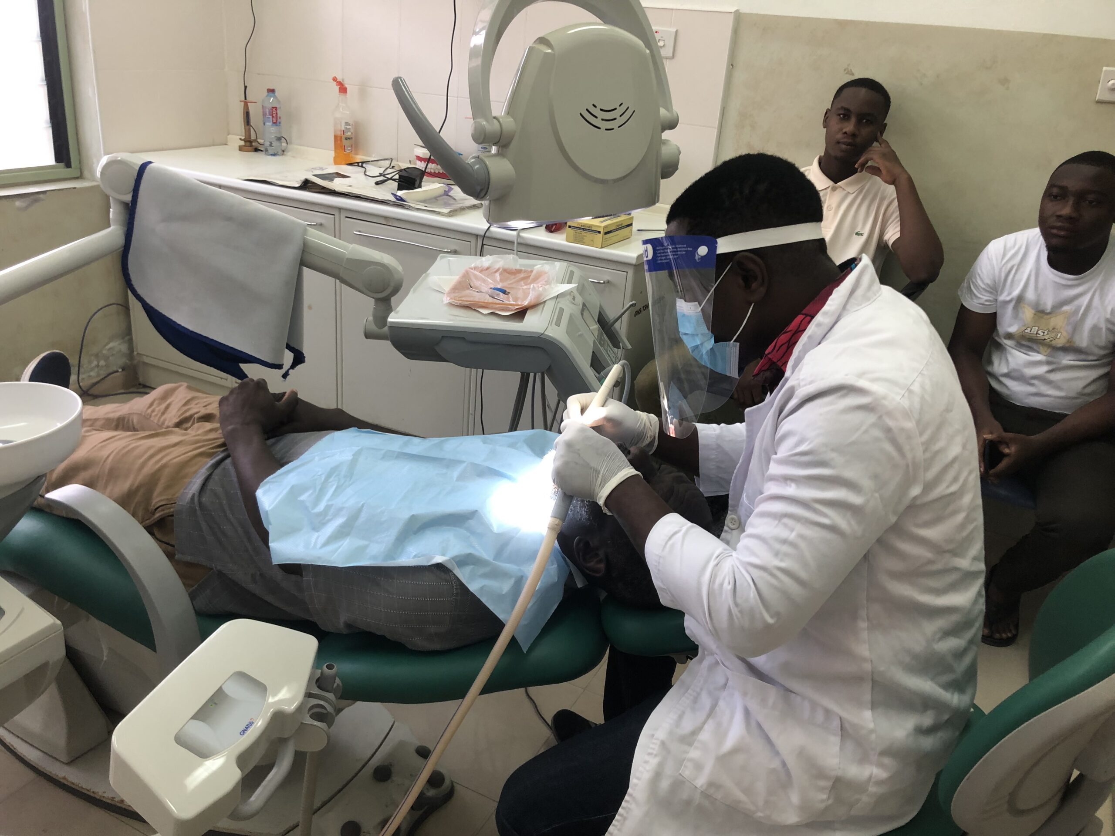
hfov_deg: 63.4
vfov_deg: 49.7
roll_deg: -2.7
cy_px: 418
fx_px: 902
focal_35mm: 28
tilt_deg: -22.8
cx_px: 558
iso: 32
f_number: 1.8
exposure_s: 1/33
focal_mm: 3.99
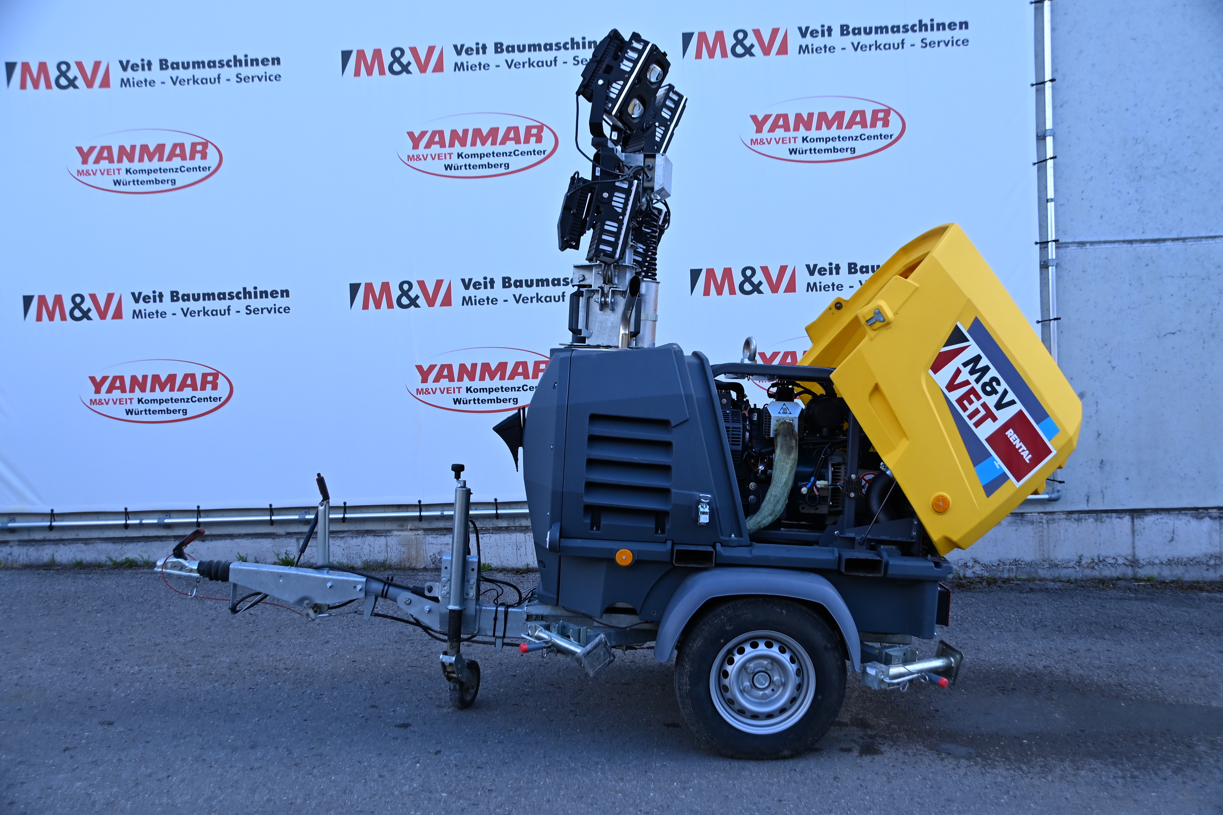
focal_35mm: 33
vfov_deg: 40.0
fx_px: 1121
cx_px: 612
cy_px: 408
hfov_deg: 57.2
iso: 200
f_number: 5.6
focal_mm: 22
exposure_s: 1/250
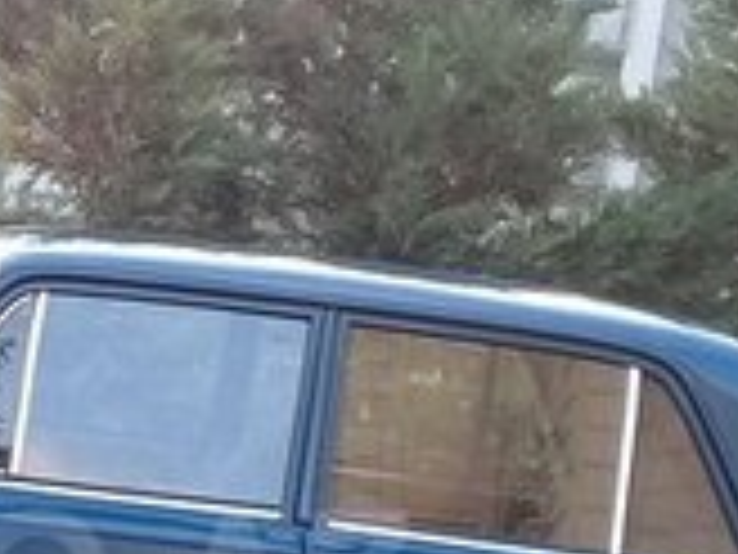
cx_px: -50
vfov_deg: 11.7
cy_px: 579
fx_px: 2665
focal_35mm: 125
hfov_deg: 15.4
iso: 50
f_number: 2.2
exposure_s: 1/106
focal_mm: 3.3
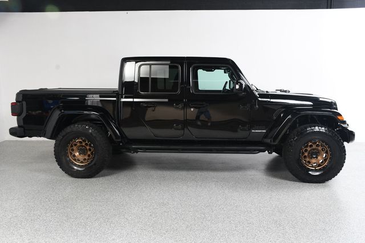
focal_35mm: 34
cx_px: 182
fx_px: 345
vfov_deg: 38.8
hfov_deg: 55.8
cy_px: 122
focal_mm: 23
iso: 160
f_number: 9
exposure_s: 1/160
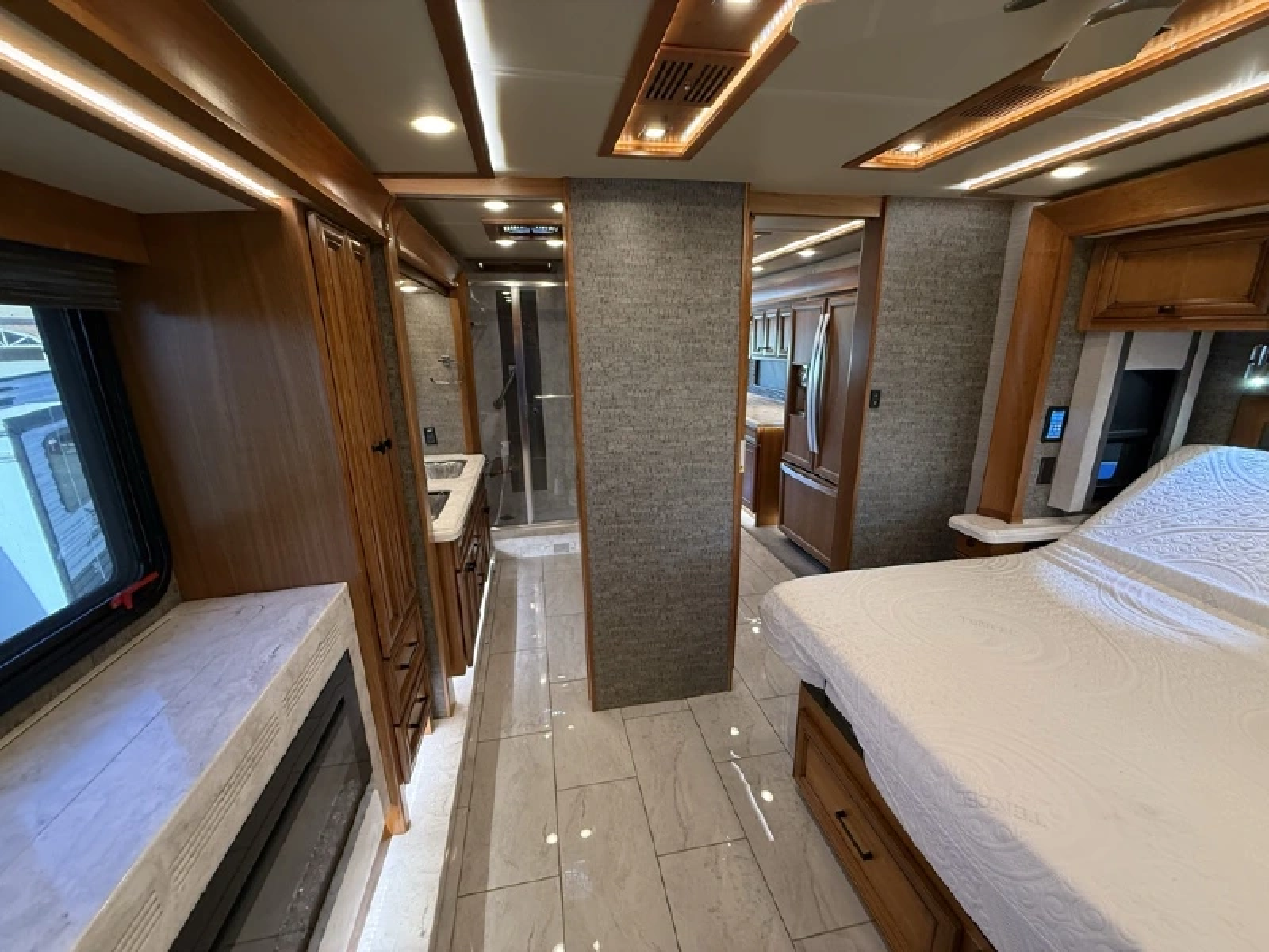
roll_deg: +0.9
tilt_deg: -14.8
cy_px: 476
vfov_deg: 85.7
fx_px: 513
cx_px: 634
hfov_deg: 102.1
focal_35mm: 14
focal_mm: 2.22
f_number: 2.2
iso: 320
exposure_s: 1/67
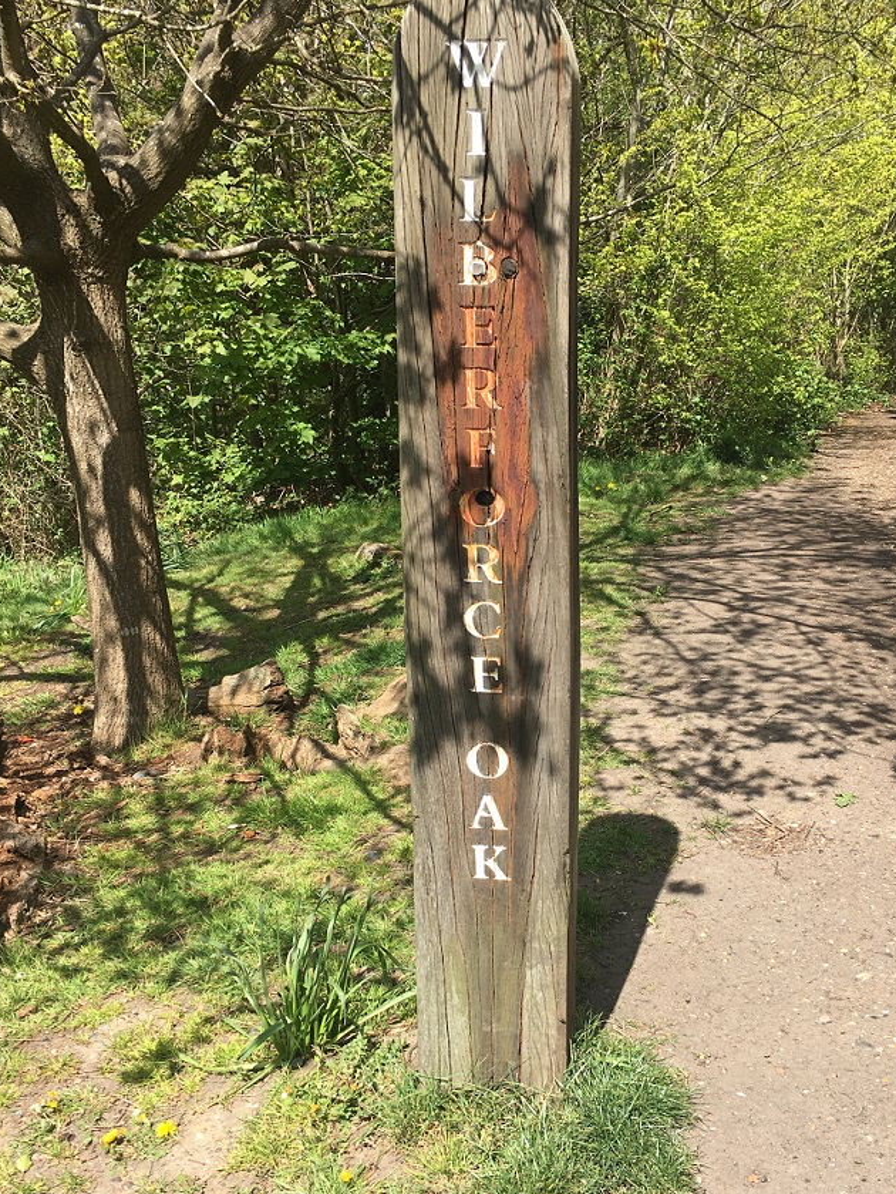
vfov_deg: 56.7
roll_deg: +0.1
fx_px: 1104
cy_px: 545
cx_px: 444
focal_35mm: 32
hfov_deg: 44.2
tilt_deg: -14.0
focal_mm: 4.15
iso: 25
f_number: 2.2
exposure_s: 1/746
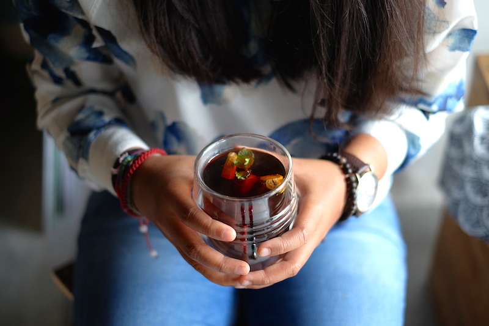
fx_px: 720
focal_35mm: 53
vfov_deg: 25.5
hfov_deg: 37.5
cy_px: 163
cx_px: 244
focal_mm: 35
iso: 320
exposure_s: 1/100
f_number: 1.4
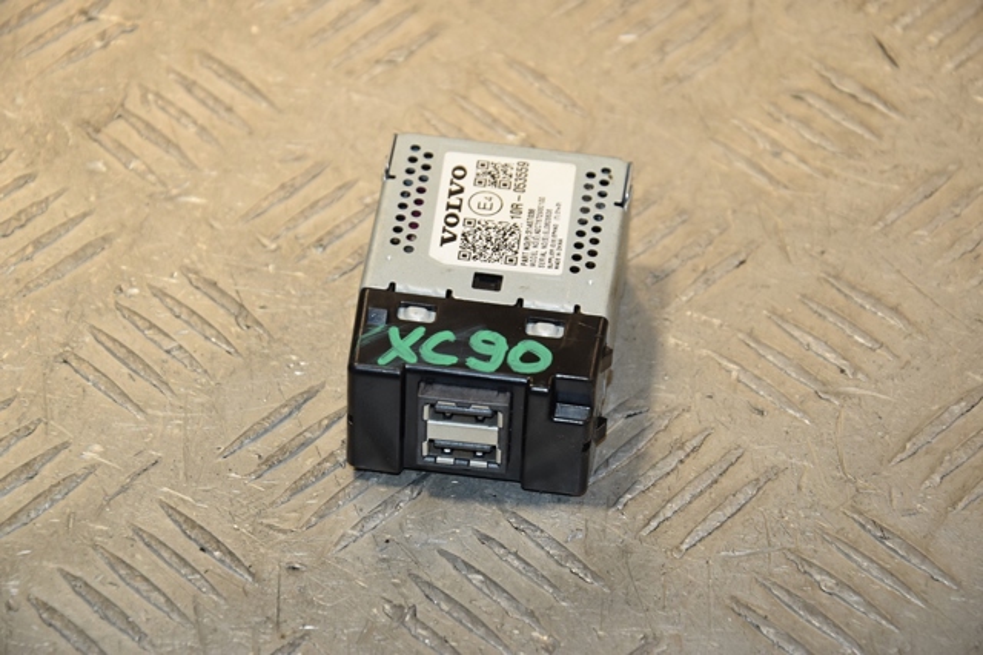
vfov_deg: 8.7
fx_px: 4298
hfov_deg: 13.0
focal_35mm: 158
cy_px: 328
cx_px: 492
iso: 800
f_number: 8
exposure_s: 1/200
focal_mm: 105
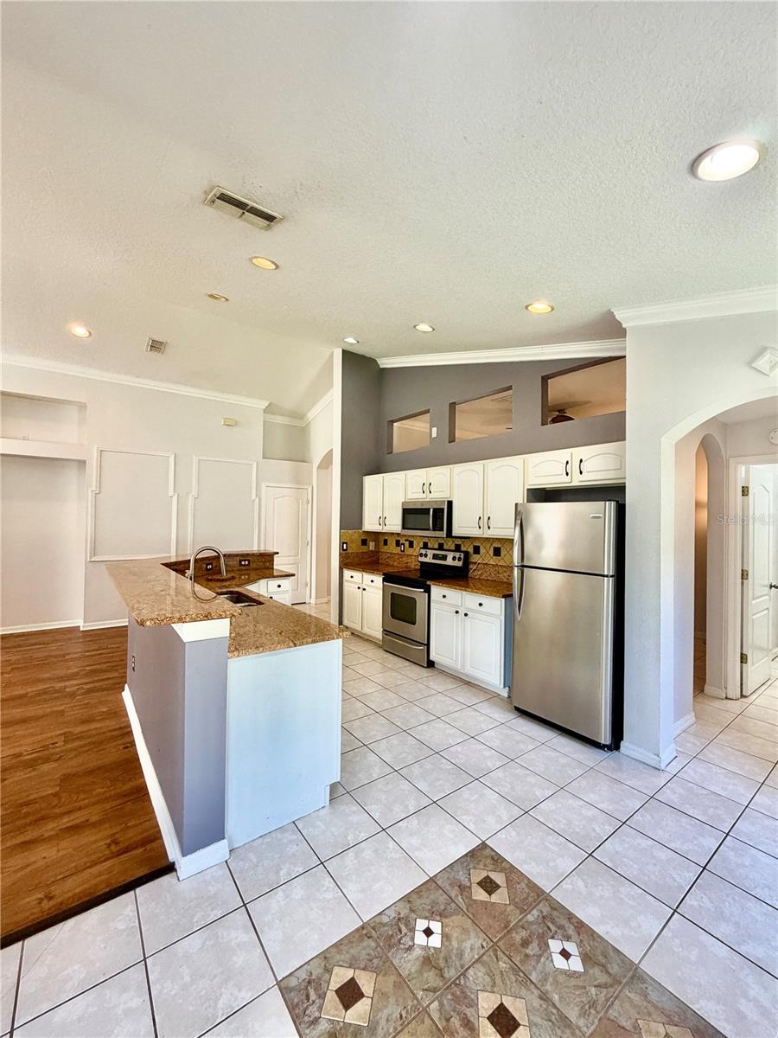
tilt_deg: +1.5
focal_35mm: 14
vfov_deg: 102.1
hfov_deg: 85.7
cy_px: 519
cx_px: 389
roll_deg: -1.8
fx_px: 420
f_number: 2.2
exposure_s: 1/120
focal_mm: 2.22
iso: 250
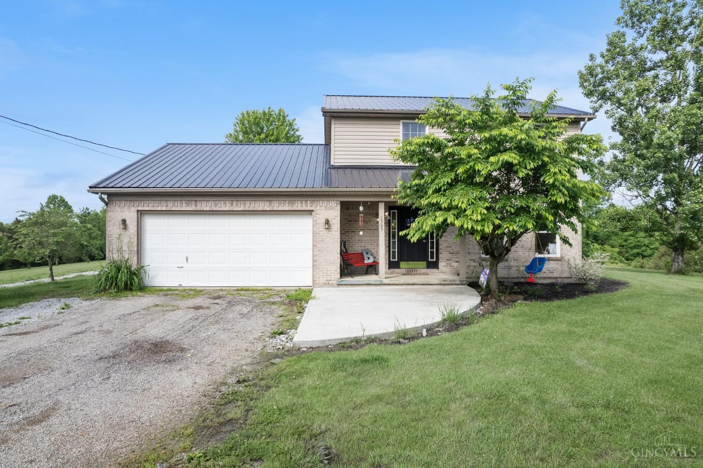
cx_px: 352
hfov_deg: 78.6
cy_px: 234
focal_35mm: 22
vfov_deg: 57.2
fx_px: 429
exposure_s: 1/1600
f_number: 2.8
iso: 110
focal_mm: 8.38
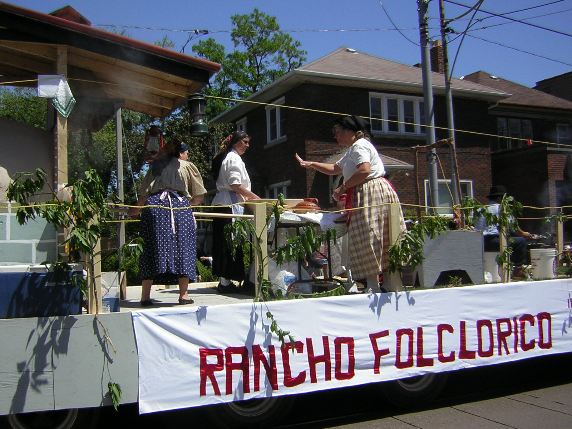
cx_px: 286
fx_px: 595
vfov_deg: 39.7
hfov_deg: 51.4
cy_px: 214
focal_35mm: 36
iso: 50
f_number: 5.2
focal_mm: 4.7
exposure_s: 1/450
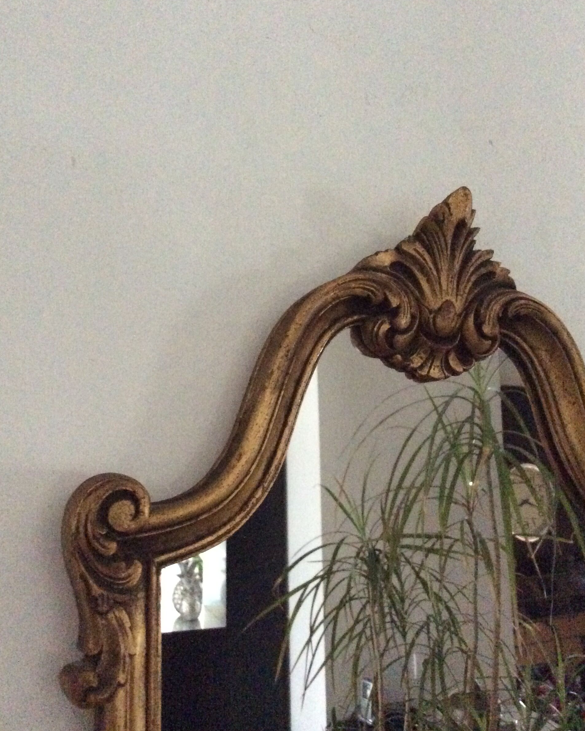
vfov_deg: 52.8
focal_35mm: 34
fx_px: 736
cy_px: 370
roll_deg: +1.1
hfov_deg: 43.4
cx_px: 292
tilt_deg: +5.2
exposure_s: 1/17
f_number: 2.4
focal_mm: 3.3
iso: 800
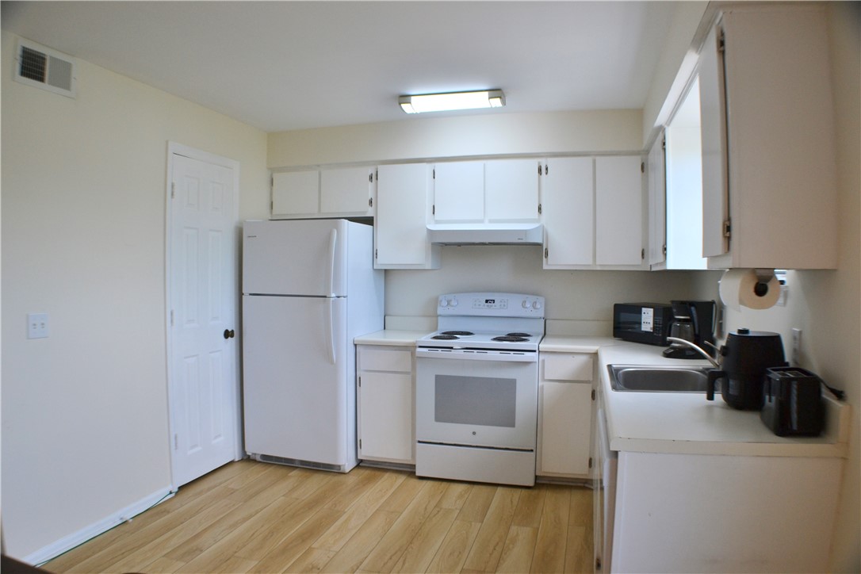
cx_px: 430
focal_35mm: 30
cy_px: 287
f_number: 5.6
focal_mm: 20
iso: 280
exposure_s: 1/125
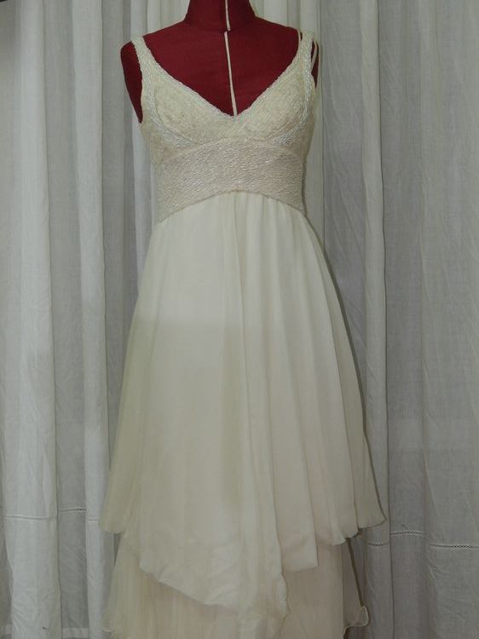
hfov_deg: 21.3
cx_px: 240
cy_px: 320
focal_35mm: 69
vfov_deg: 28.2
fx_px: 1274
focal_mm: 12.3
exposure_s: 1/30
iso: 200
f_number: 4.1
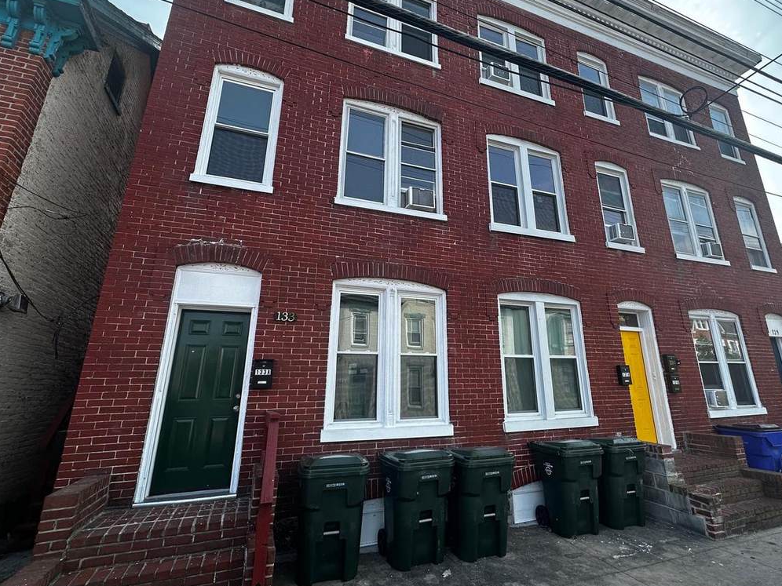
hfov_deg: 87.4
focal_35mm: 18
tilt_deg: +18.7
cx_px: 436
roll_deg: +0.9
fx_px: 407
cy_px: 259
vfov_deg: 71.3
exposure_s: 1/540
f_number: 2.2
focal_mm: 2.22
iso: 40
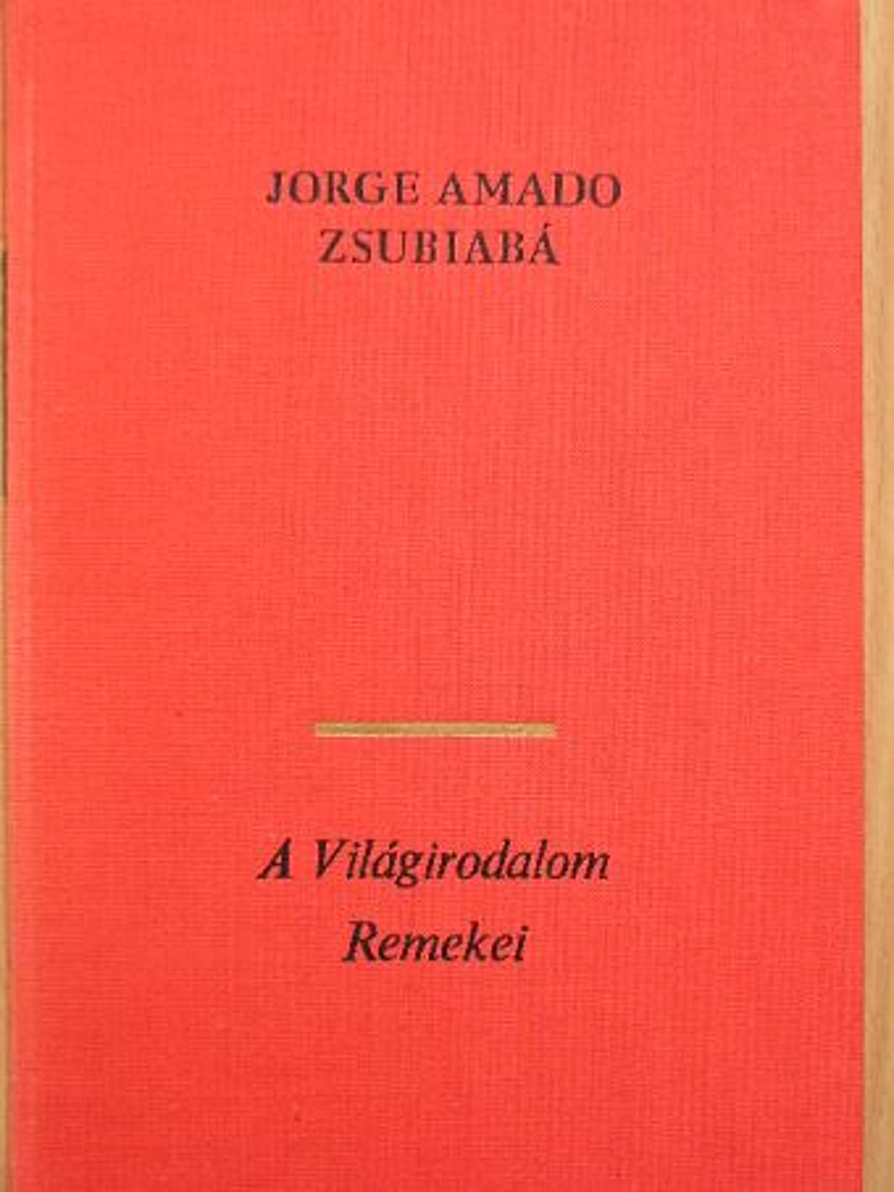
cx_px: 447
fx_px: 2719
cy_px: 596
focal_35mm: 79
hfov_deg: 18.7
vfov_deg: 24.7
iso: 50
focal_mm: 13.2
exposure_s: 1/8.8
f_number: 3.5
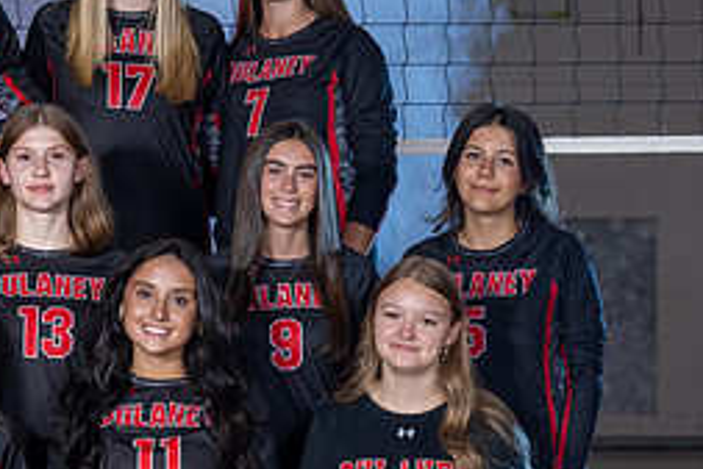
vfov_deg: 5.8
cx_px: 84
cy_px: 106
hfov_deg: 8.7
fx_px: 4611
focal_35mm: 236
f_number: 6.3
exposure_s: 1/100
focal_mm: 70
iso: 160
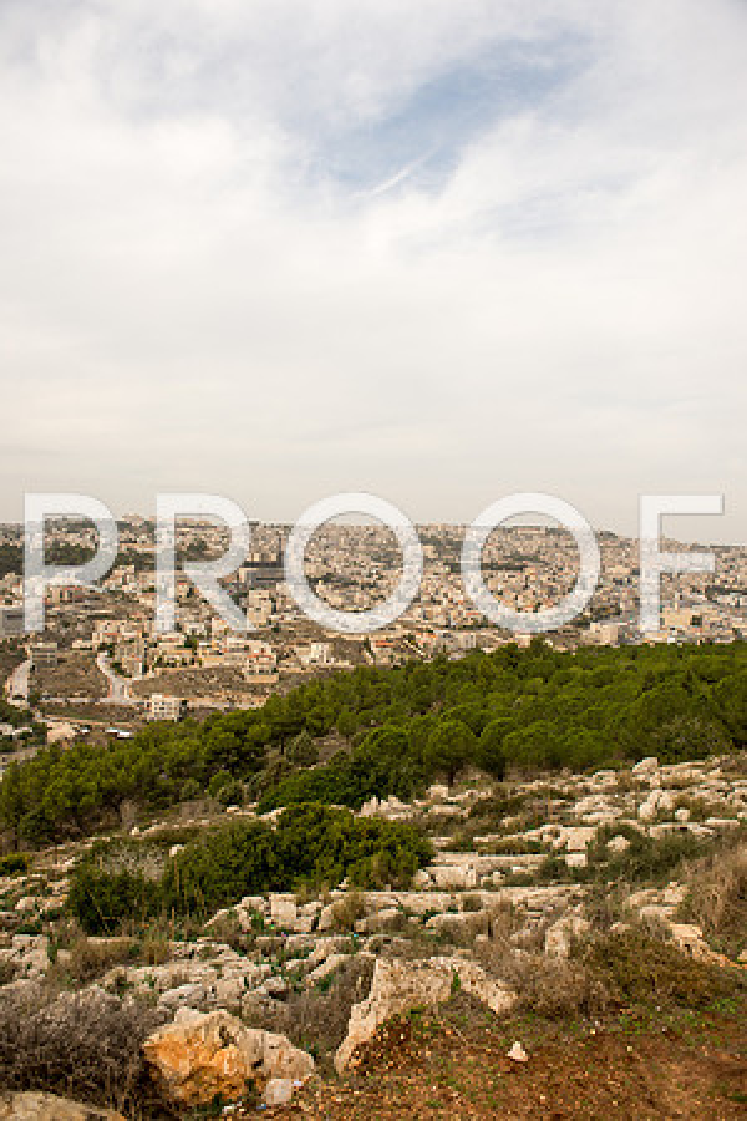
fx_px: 747
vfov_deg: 73.7
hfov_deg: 53.1
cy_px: 560
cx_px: 374
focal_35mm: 24
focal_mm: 24
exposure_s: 1/640
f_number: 3.5
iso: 100
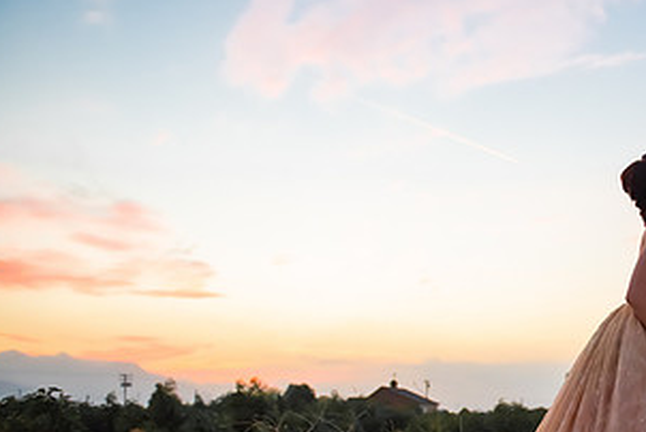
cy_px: 302
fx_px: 862
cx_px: 622
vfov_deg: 27.9
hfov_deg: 37.4
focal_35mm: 48
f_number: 2.8
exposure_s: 1/800
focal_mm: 24
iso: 3200
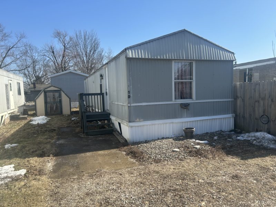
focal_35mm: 26
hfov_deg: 67.3
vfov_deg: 53.1
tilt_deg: -3.8
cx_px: 138
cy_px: 104
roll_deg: +2.3
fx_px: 207
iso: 50
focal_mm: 5.7
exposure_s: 1/2915
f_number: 1.5
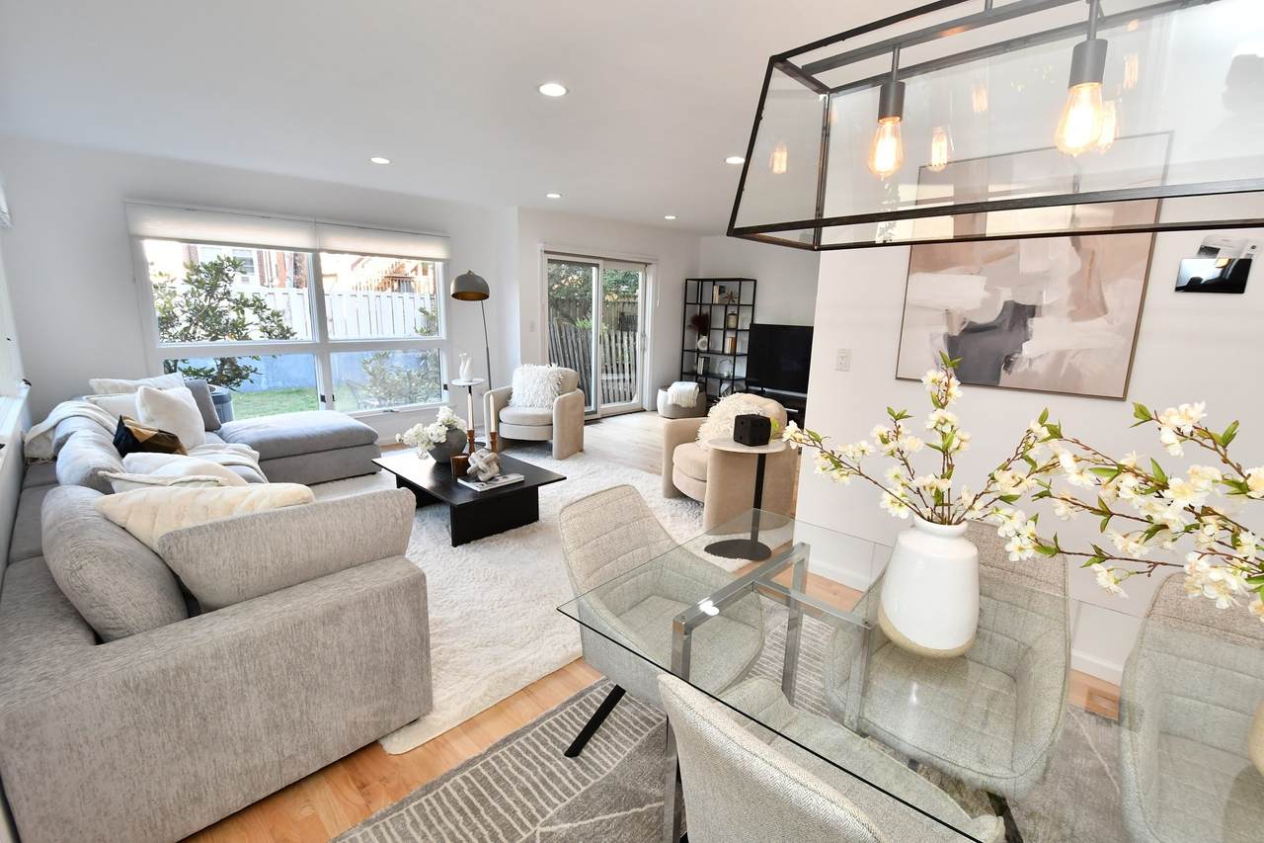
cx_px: 632
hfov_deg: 100.4
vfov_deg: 77.3
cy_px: 422
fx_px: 527
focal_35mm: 15
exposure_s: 1/40
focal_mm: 10
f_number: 8
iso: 640
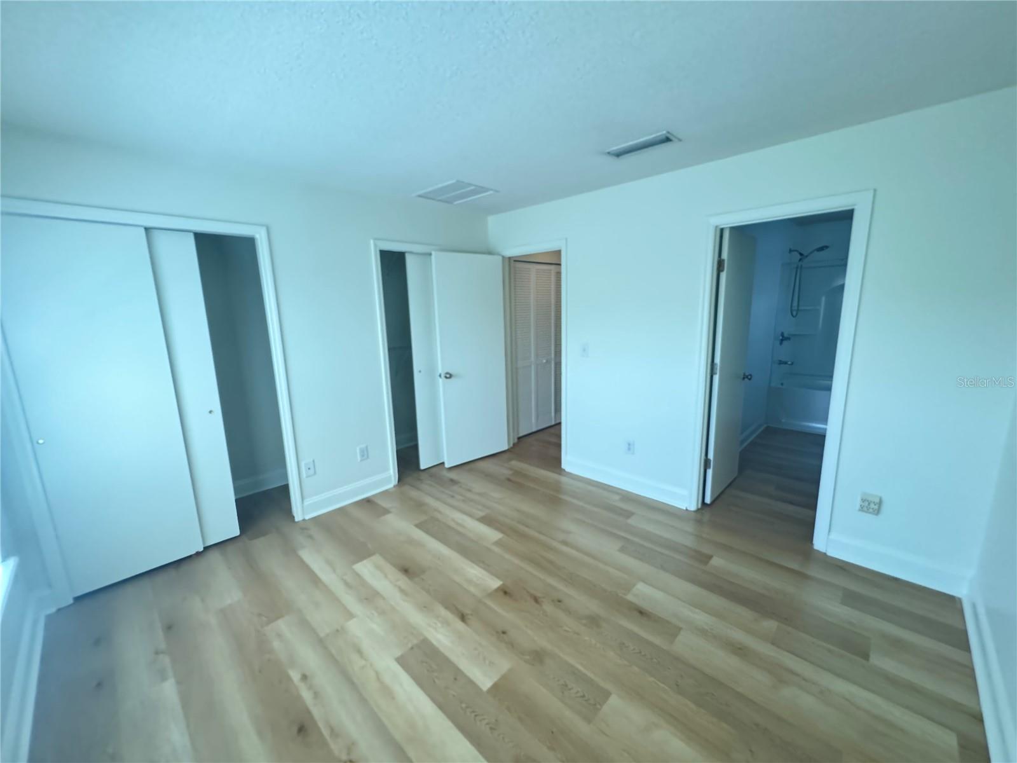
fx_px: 411
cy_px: 382
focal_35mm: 14
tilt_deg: -12.7
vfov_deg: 85.7
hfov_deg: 102.1
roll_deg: +0.6
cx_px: 508
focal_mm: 2.22
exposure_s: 1/77
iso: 320
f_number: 2.2
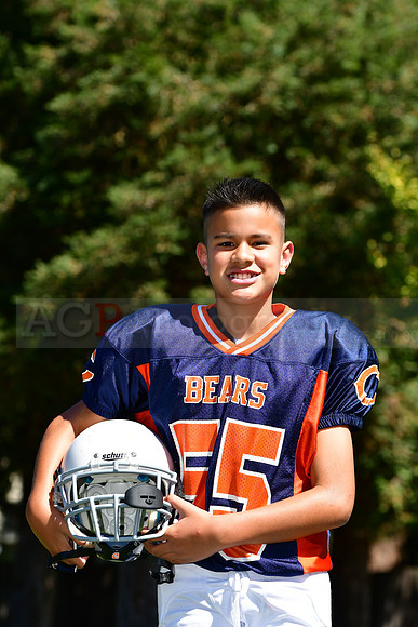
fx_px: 2480
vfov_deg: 14.4
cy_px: 314
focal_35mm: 142
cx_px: 209
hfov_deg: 9.6
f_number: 4.5
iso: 400
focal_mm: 95
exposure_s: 1/2000
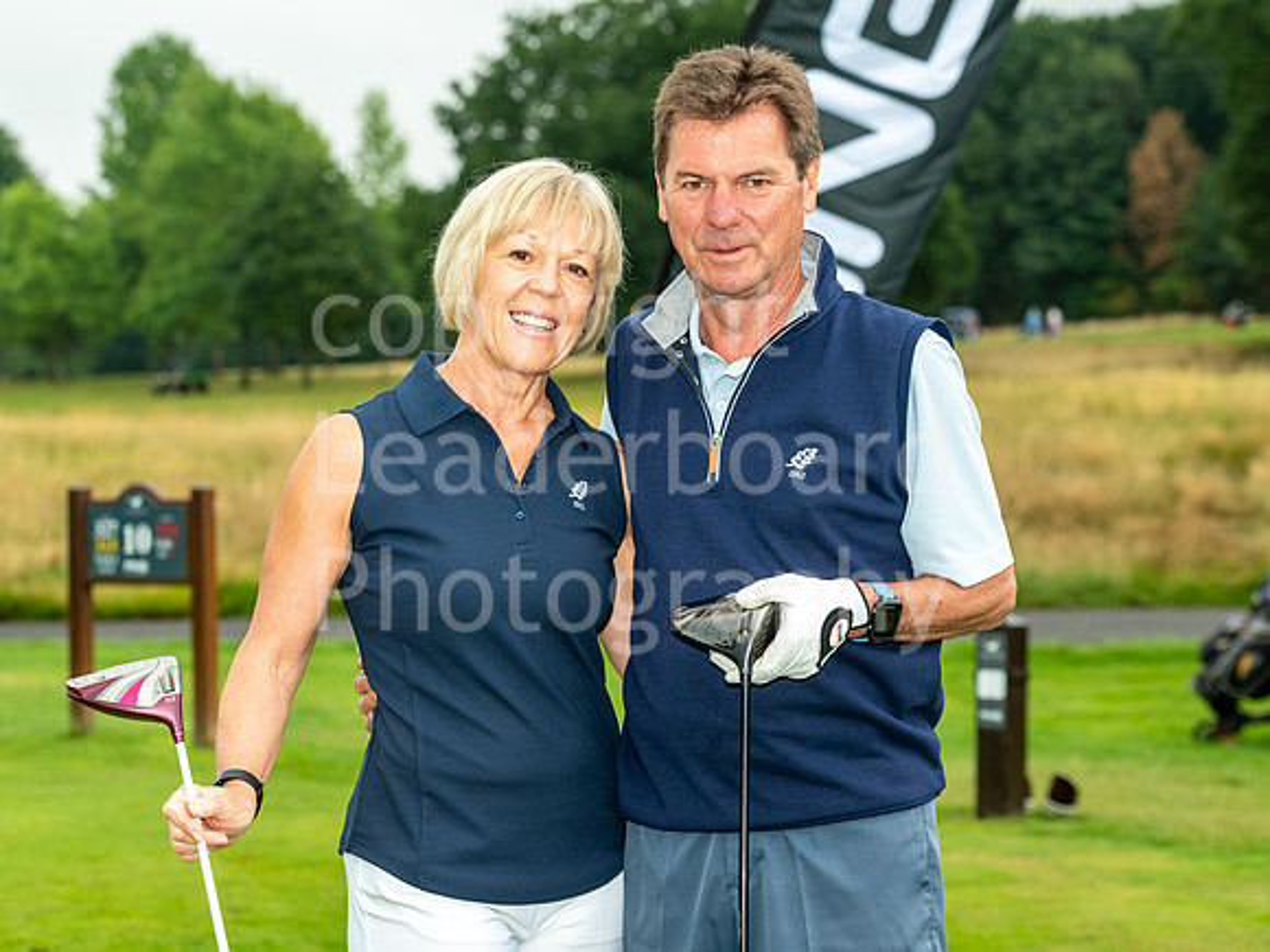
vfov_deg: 15.4
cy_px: 438
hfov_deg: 20.5
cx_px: 632
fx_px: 3516
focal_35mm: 96
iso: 400
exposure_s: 1/100
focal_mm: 82
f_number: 6.3
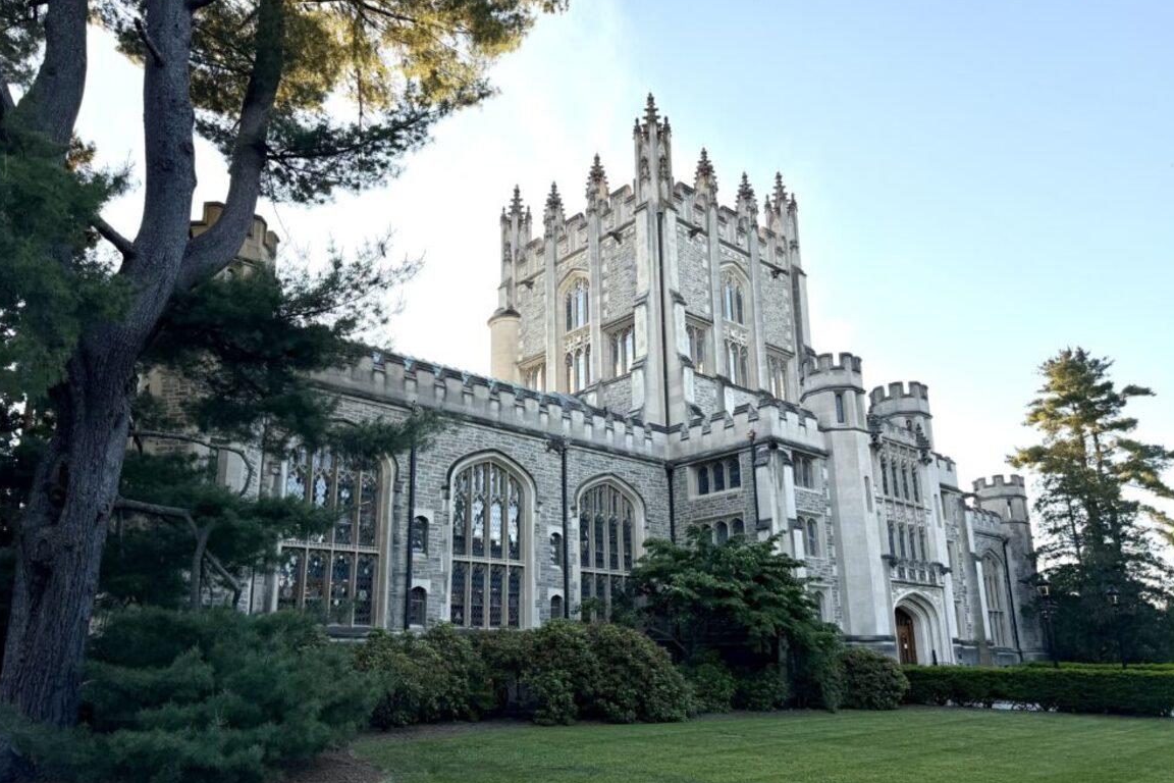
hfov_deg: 69.4
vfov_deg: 49.4
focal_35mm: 26
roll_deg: +1.0
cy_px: 447
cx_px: 574
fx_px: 848
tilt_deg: +14.0
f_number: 1.78
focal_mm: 6.76
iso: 80
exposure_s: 1/1091
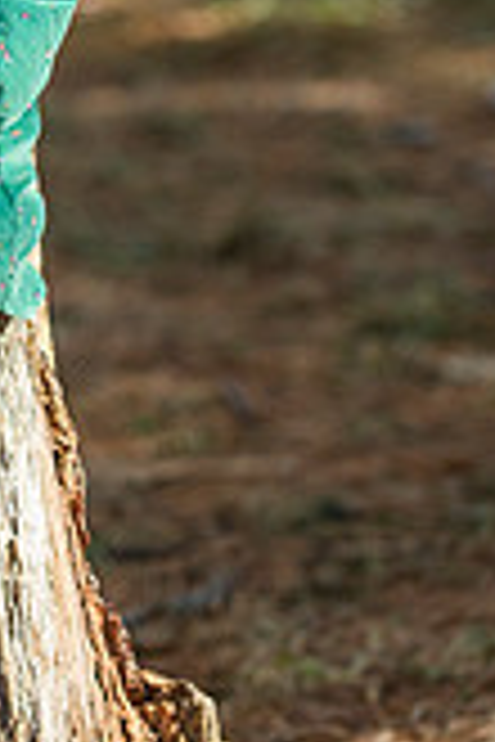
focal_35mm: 286
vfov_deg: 7.2
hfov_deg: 4.8
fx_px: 5898
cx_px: -63
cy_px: 103
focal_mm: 105
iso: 400
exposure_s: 1/1250
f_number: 2.8
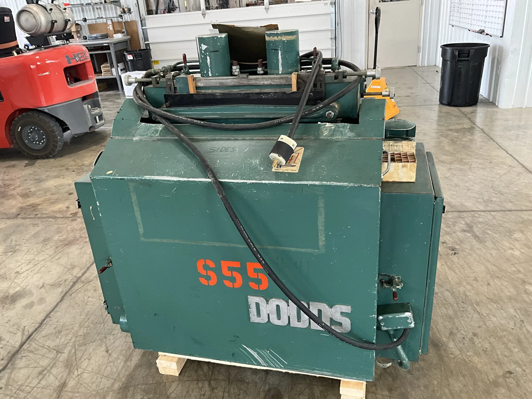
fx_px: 446
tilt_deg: -24.5
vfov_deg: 48.2
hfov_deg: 61.7
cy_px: 200
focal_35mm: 29
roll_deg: +5.0
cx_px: 266
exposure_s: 1/71
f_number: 1.8
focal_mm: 3
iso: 64
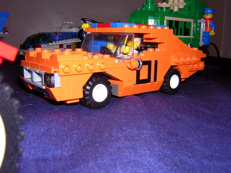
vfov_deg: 39.7
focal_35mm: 36
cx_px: 116
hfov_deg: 51.4
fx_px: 240
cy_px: 86
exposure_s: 1/60.1
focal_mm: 4.7
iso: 100
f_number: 5.2
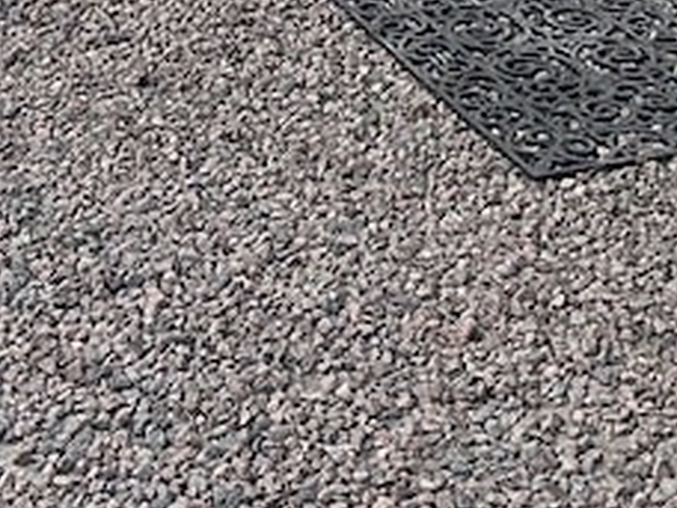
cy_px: -805
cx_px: 463
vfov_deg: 9.5
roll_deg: -0.6
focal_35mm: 135
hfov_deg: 14.6
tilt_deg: -3.8
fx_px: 2640
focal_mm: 6.86
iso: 80
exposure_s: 1/1095
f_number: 1.78
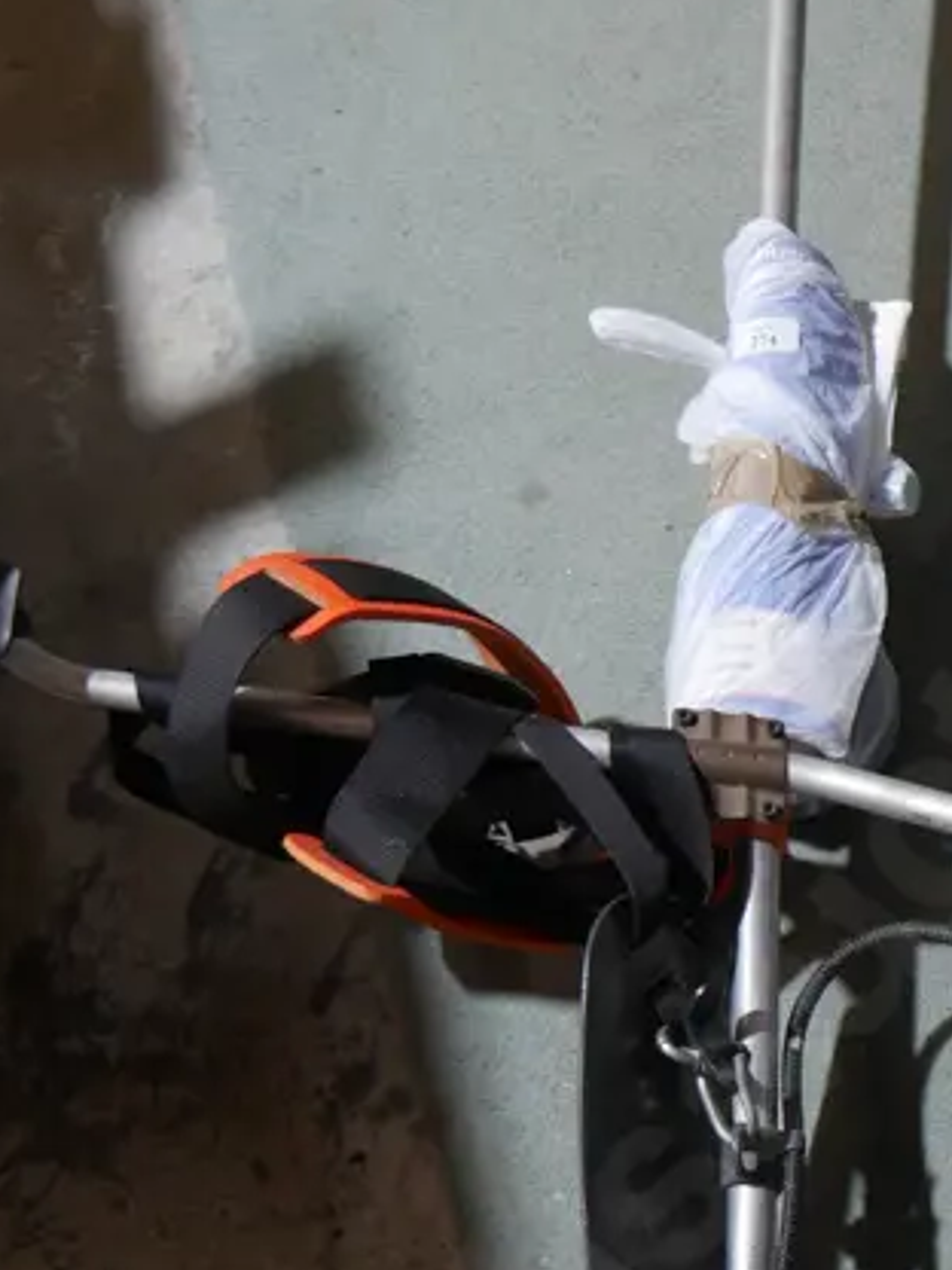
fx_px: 2530
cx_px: 859
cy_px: 934
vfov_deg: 27.8
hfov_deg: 20.9
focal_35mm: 69
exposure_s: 1/60
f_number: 3.5
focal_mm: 14
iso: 400
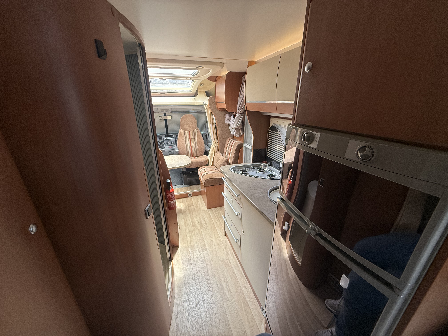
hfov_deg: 102.1
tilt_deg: -19.9
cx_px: 224
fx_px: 181
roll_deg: -2.7
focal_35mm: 14
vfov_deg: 85.7
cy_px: 168
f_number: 2.2
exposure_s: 1/99
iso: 160
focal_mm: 2.22
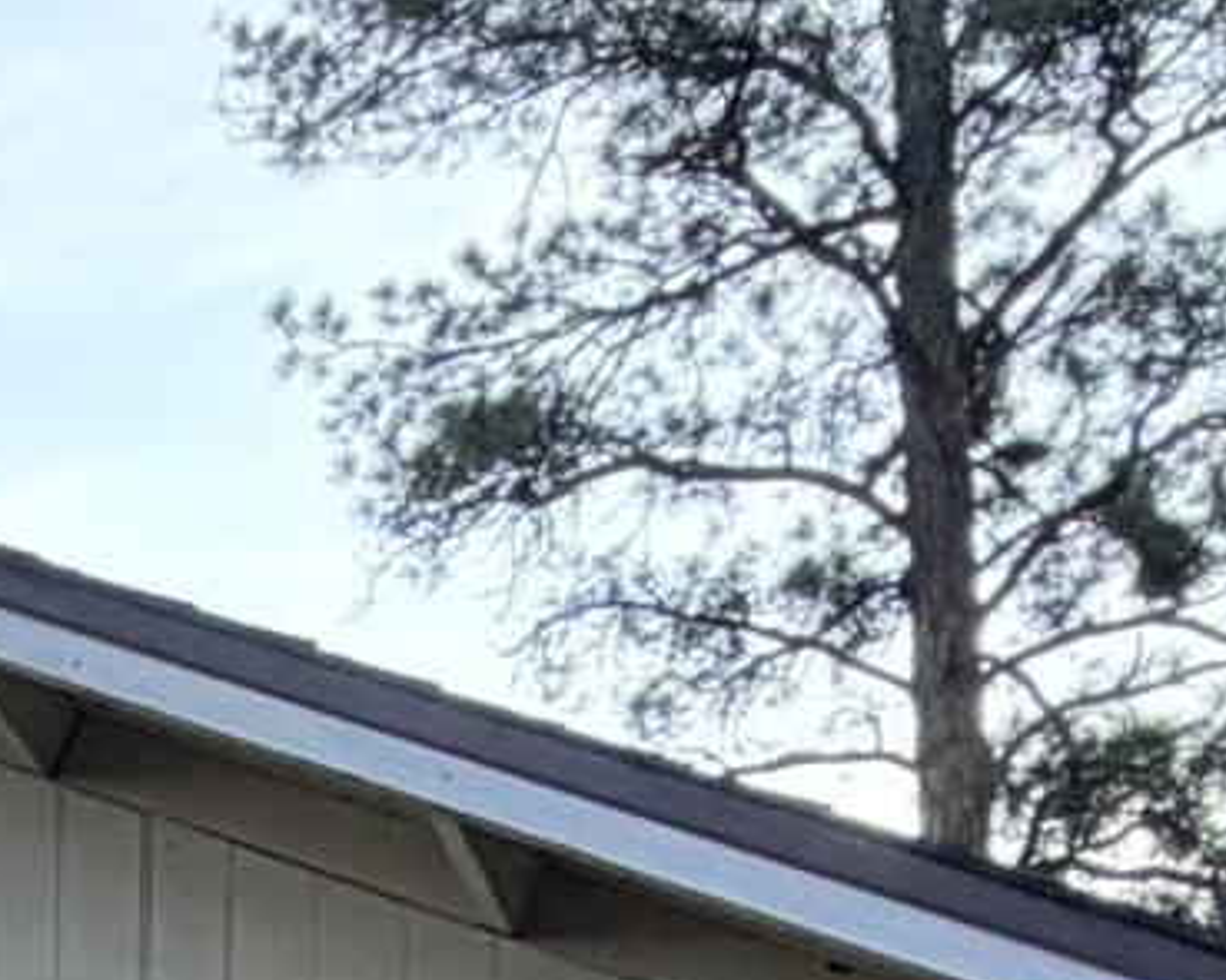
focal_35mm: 111
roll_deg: -0.9
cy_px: 1977
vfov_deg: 12.2
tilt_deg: +4.5
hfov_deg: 15.1
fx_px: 4027
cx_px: -937
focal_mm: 2.22
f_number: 2.2
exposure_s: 1/154
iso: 50
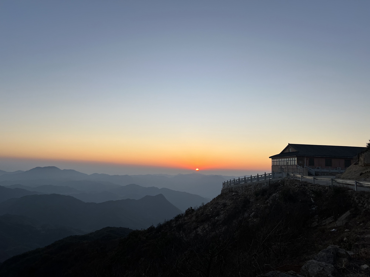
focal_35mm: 26
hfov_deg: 67.3
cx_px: 185
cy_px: 138
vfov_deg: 53.1
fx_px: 278
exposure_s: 1/1238
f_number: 1.5
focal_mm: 5.7
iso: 50
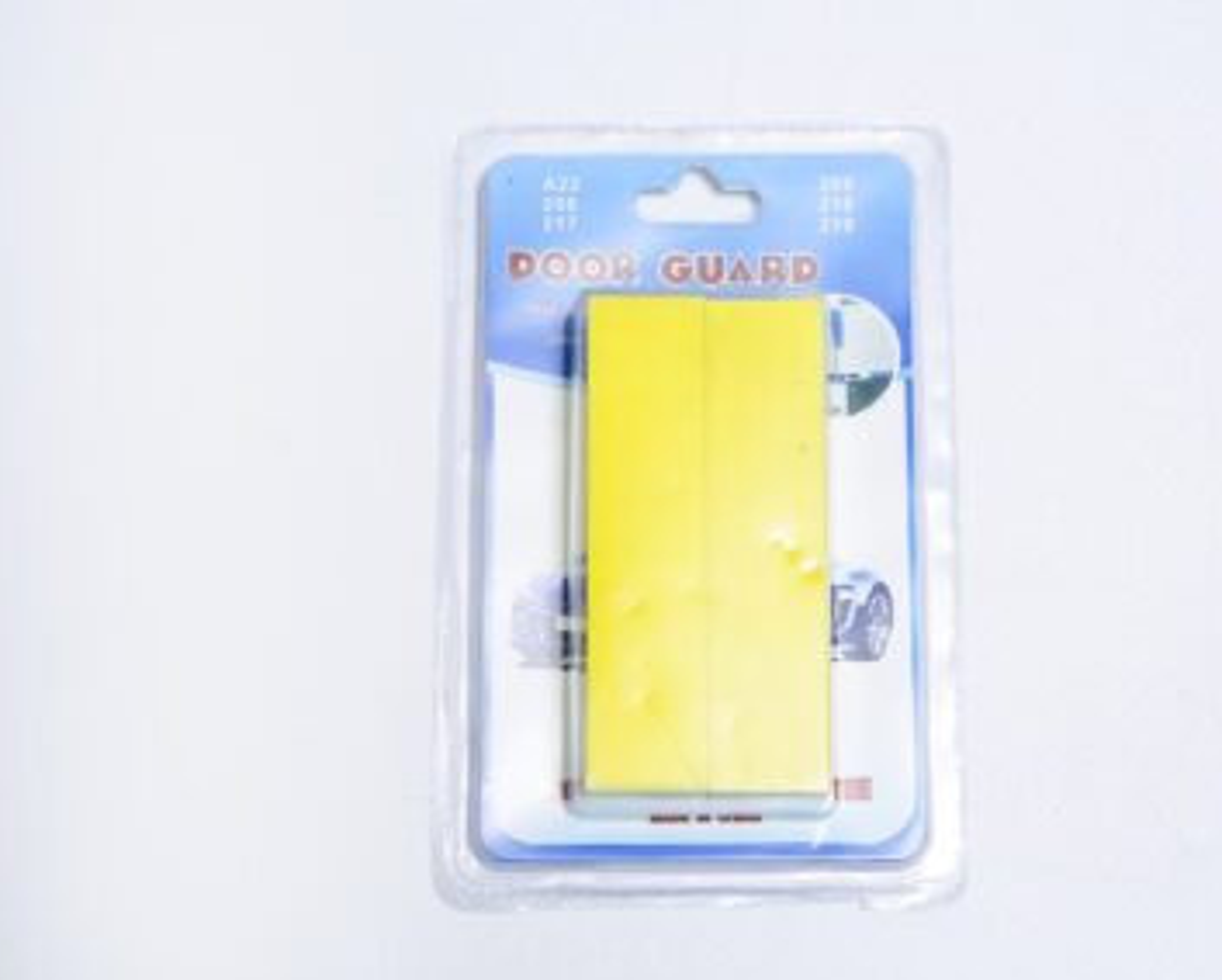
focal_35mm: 80
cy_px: 493
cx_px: 703
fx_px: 2896
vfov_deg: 19.2
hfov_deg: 23.8
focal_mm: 70
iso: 3200
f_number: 10
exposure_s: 1/160
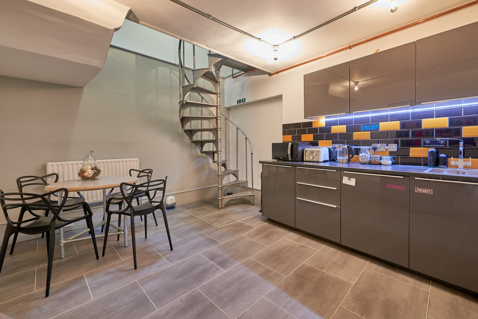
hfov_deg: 100.3
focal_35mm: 15
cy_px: 150
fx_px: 199
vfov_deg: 77.3
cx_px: 253
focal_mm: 14
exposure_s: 1/4
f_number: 5.6
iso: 400
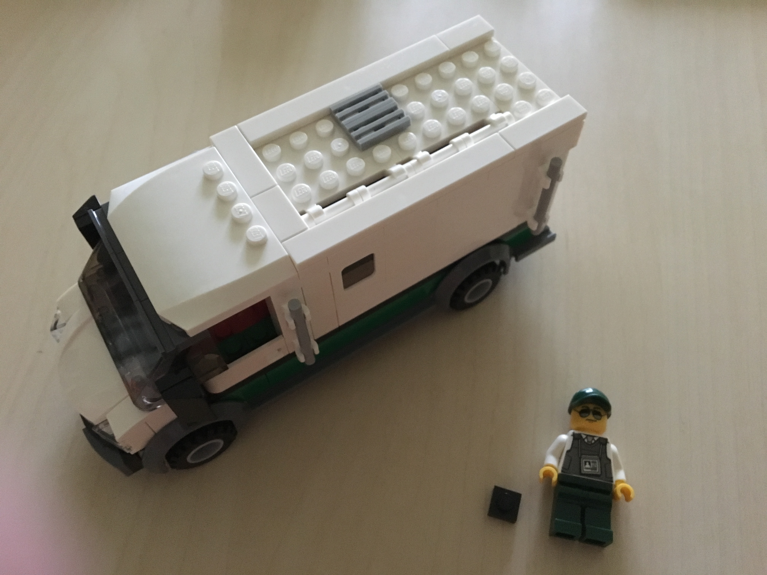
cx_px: 384
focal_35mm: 29
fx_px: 643
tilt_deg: -59.5
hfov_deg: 61.7
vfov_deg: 48.2
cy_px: 288
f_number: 2.2
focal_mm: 4.15
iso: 640
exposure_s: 1/17
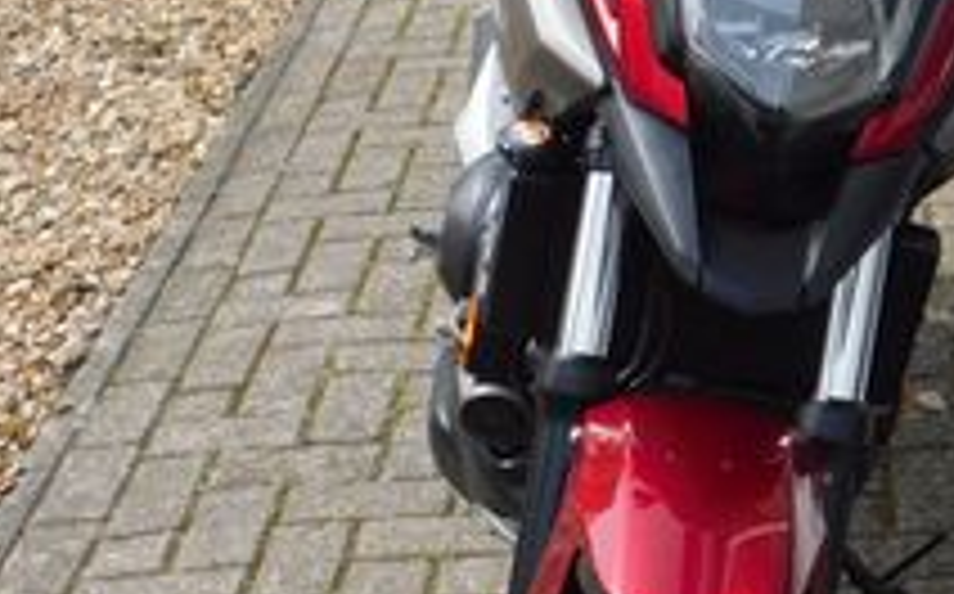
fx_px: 2493
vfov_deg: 13.6
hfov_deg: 21.5
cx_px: 684
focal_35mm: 96
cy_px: 220
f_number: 3.2
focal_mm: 5.3
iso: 125
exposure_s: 1/800
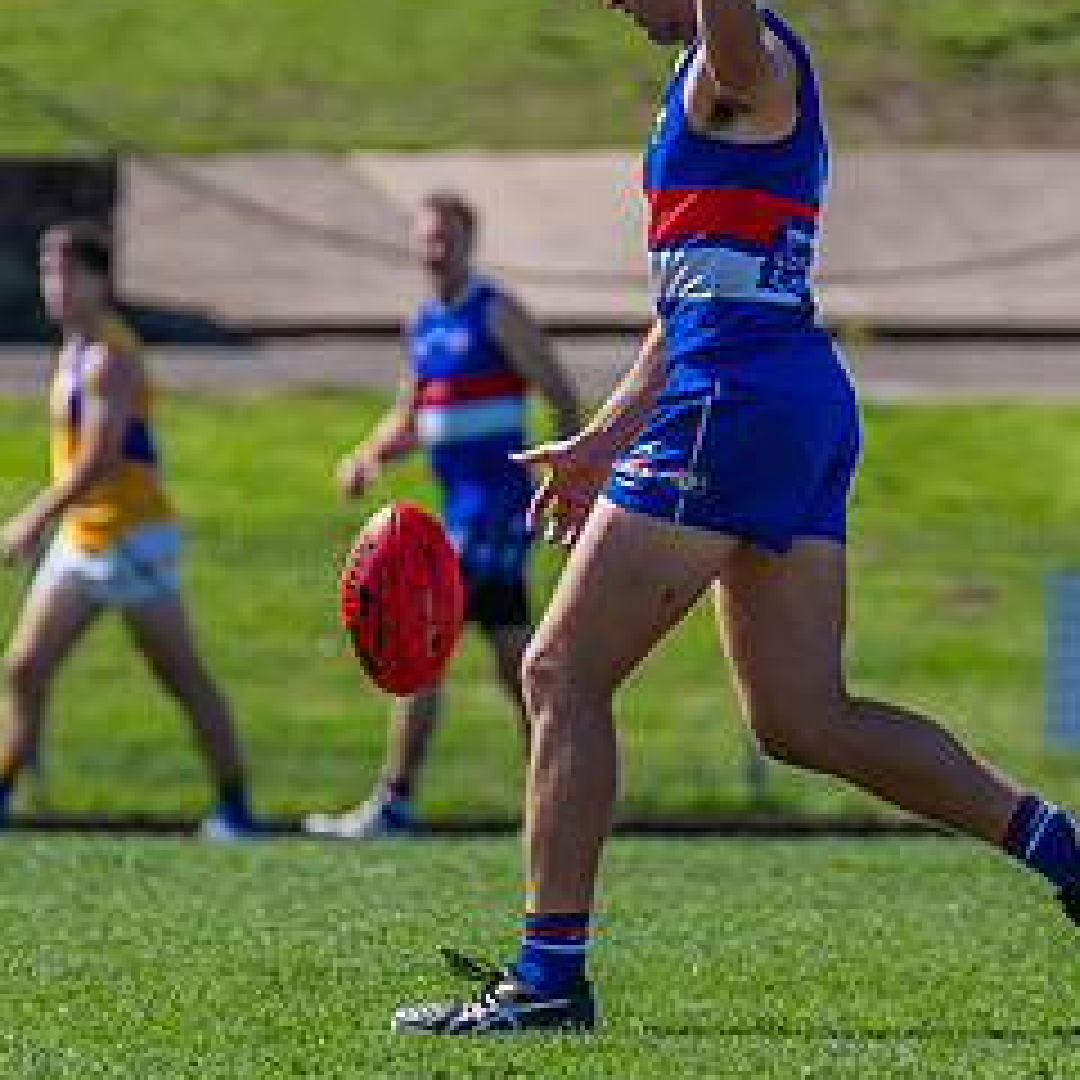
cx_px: 602
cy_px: 456
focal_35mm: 1317
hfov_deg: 1.3
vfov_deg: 1.3
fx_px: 46488
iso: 800
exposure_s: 1/2000
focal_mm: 420
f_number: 6.3
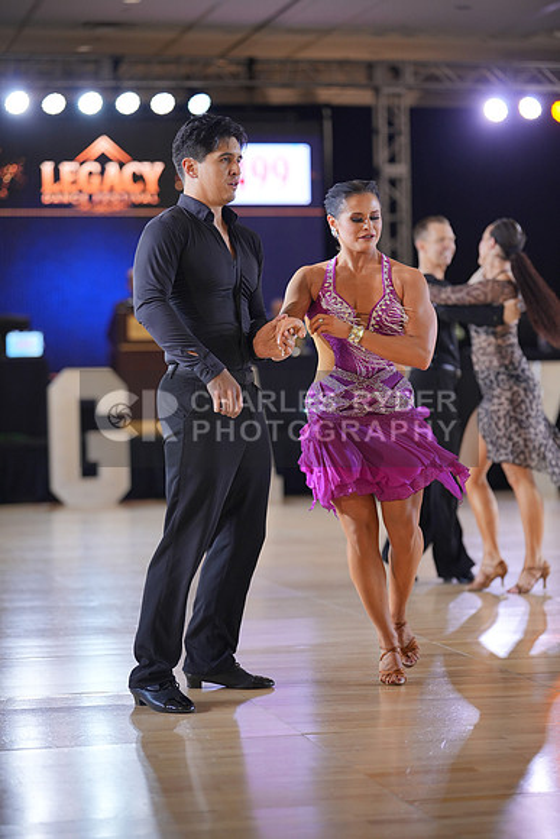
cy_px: 420
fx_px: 2075
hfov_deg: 15.4
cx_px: 280
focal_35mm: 89
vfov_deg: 22.9
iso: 1000
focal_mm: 89
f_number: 2
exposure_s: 1/500
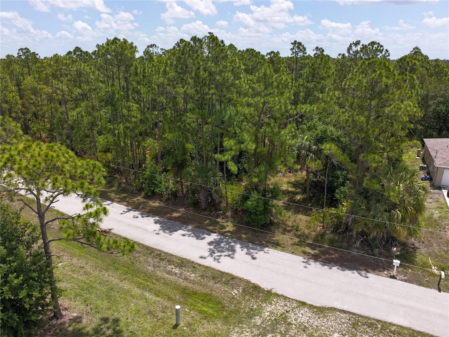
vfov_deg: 56.8
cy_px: 168
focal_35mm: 24
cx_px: 224
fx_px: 311
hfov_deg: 71.6
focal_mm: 4.55
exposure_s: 1/1000
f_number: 2.8
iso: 130
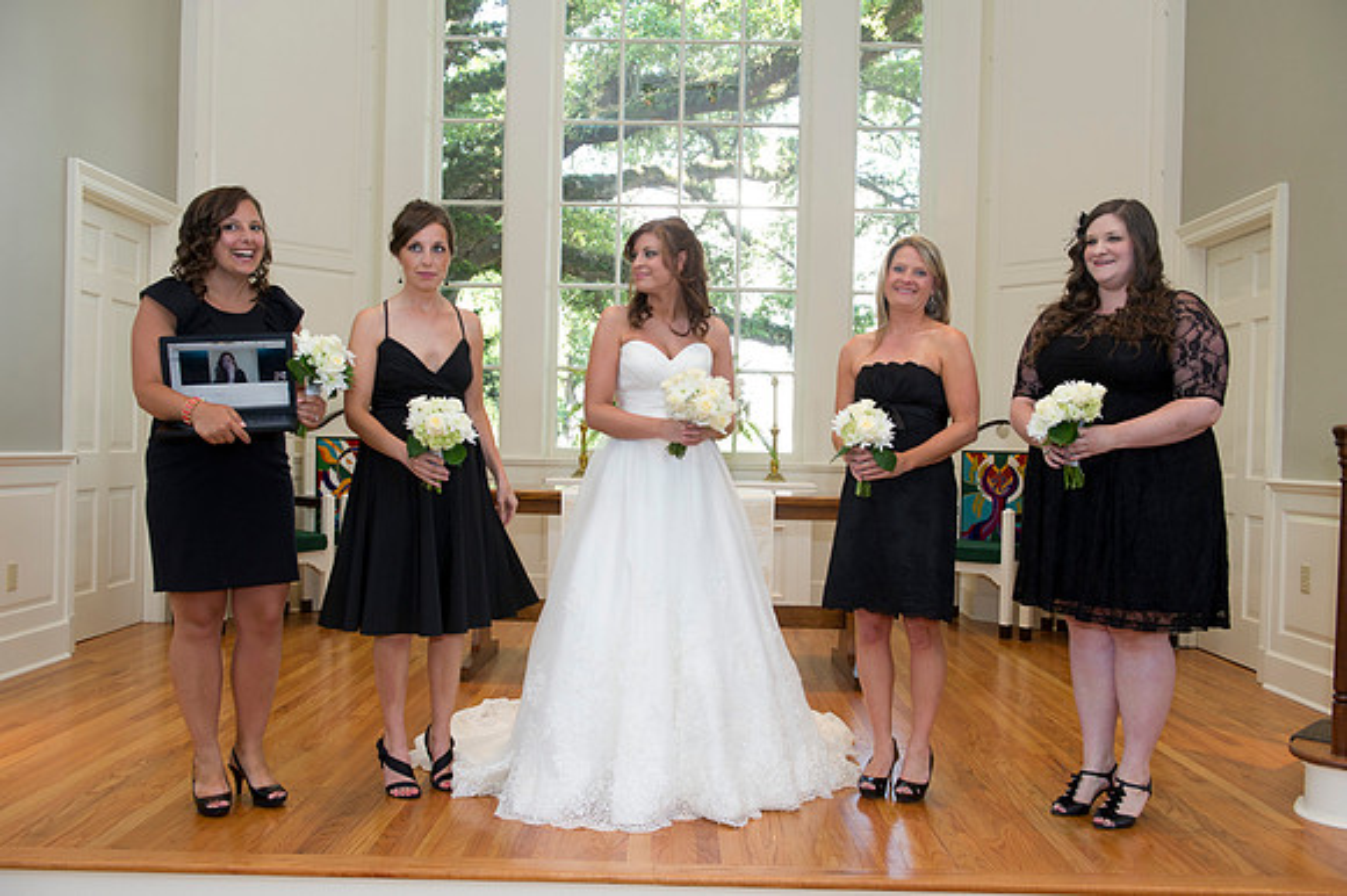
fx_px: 1197
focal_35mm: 32
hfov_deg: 58.7
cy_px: 448
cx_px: 674
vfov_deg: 41.1
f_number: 5
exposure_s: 1/125
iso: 800
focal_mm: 32
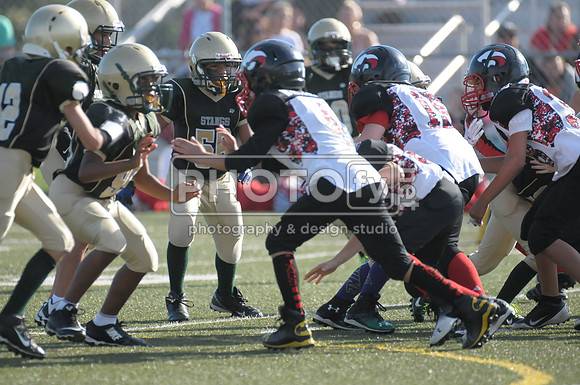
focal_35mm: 510
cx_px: 290
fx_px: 8205
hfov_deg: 4.0
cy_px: 192
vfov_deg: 2.7
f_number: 4
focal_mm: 340
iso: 1600
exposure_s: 1/5000
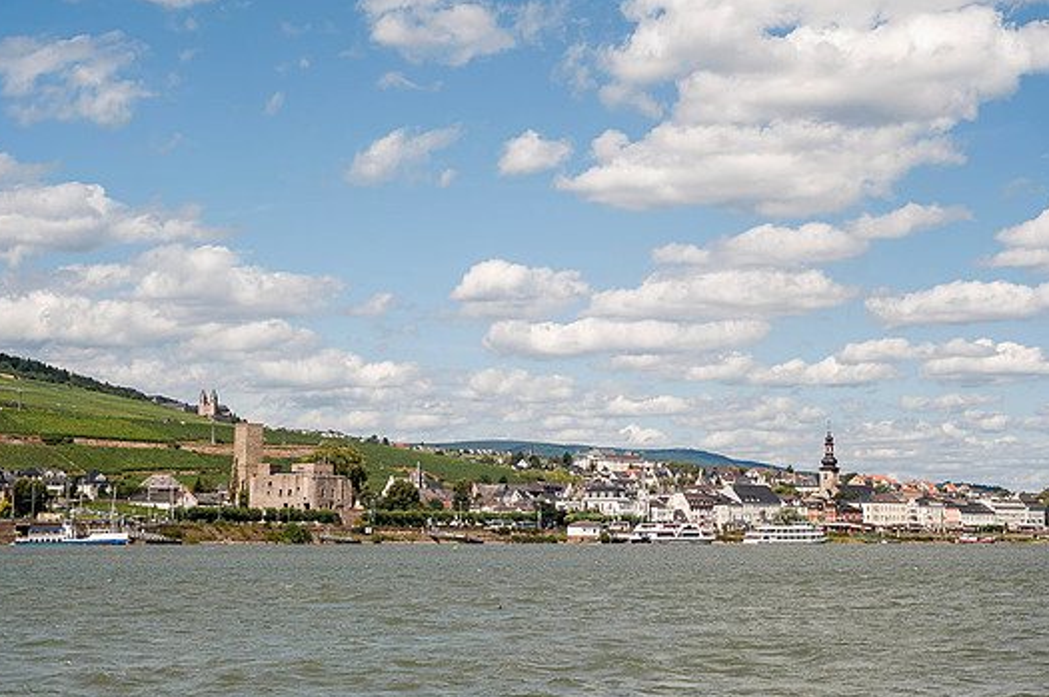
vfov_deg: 21.5
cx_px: 564
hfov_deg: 31.9
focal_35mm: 63
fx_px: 1834
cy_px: 323
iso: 200
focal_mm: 50
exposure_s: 1/750
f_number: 8
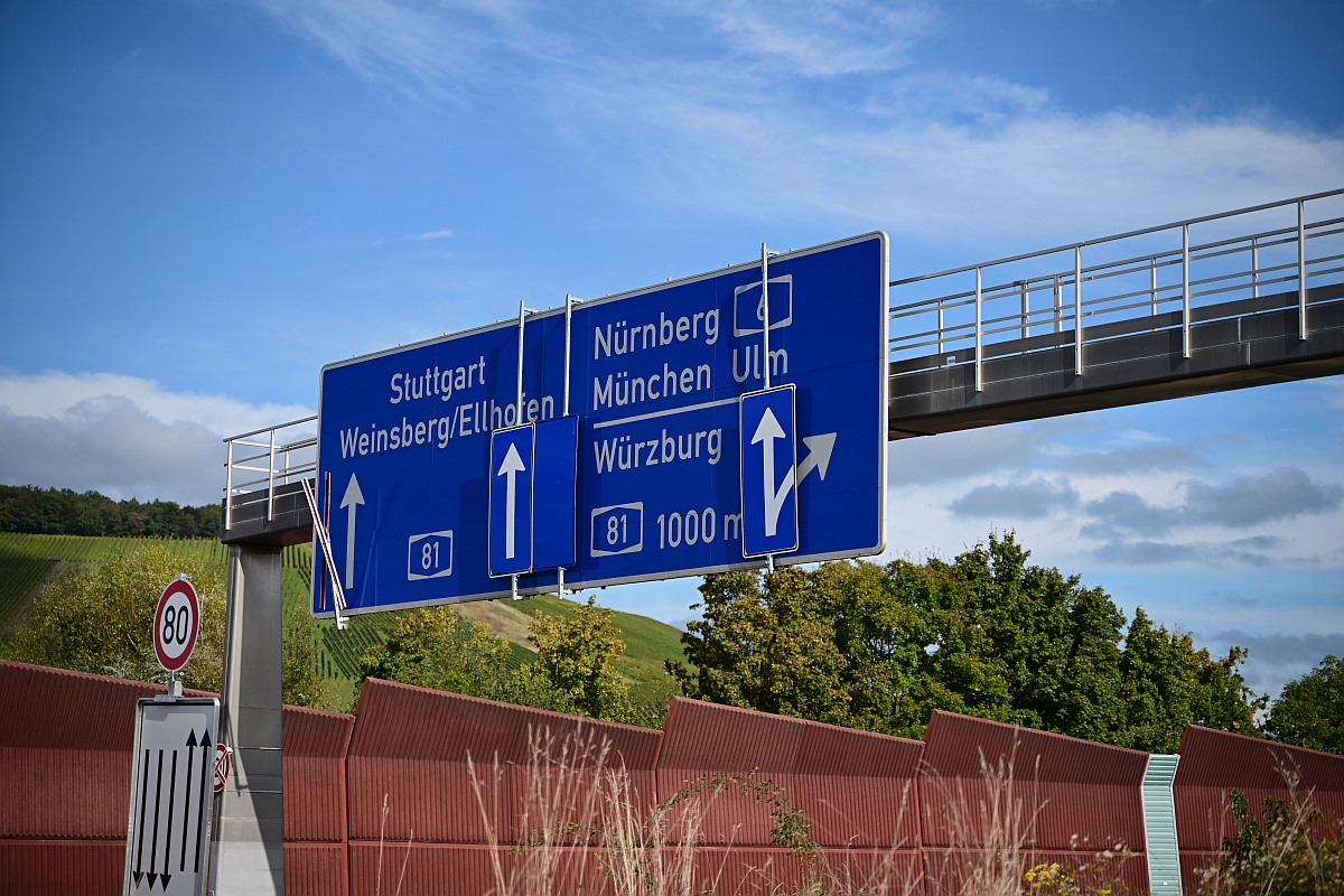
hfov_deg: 27.0
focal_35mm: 75
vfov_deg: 18.2
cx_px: 672
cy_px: 448
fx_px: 2800
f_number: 2.8
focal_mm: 75
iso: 100
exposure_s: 1/2500
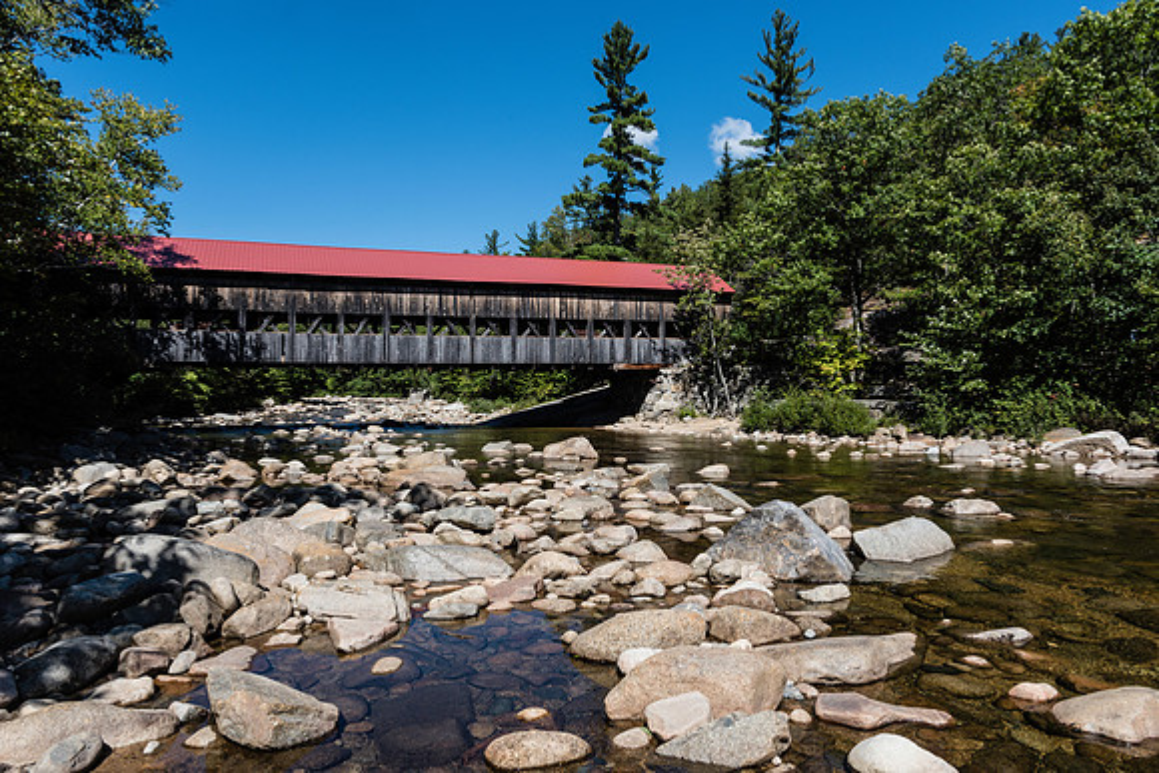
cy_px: 386
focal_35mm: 25
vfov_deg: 51.3
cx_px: 580
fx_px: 805
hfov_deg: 71.5
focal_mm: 25
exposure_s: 1/250
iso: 200
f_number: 11
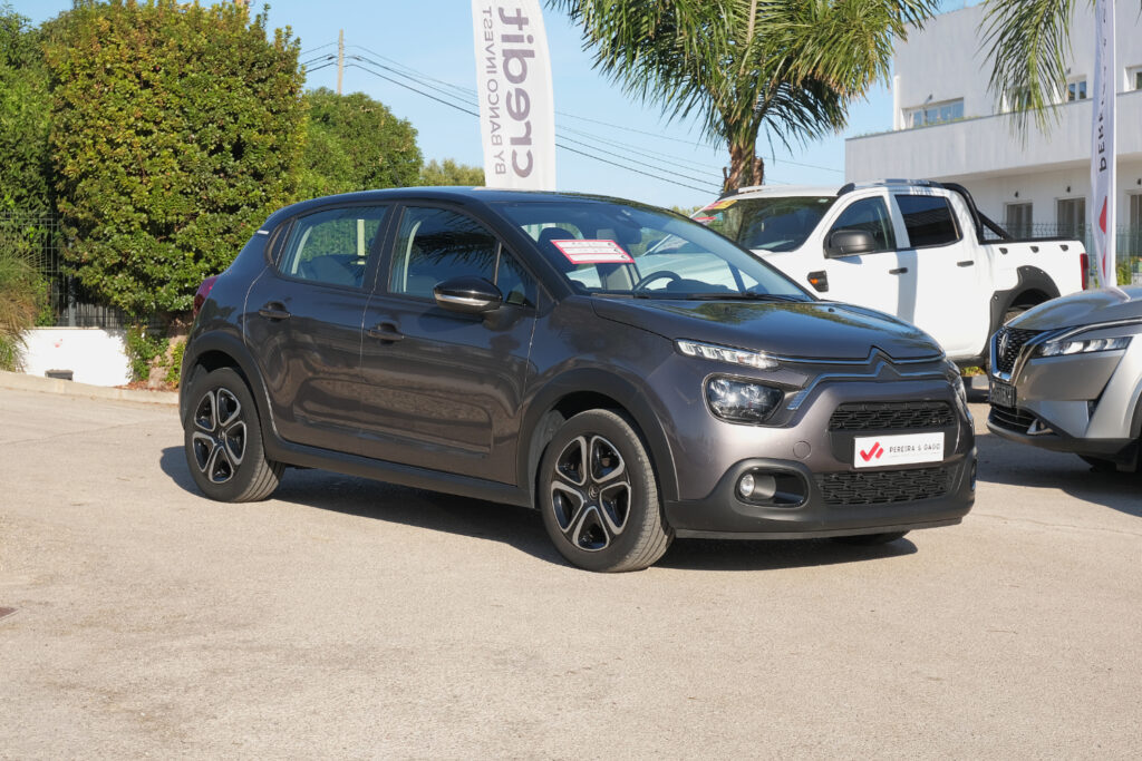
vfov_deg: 20.0
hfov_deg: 29.7
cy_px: 380
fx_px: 2157
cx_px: 571
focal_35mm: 68
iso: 160
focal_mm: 45
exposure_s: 1/160
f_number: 9
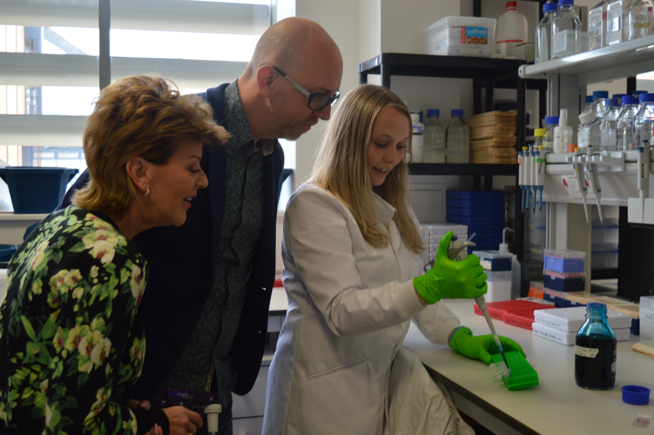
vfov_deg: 31.8
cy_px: 218
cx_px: 327
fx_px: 762
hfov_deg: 46.4
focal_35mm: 42
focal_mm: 28
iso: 100
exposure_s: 1/30
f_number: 4.2
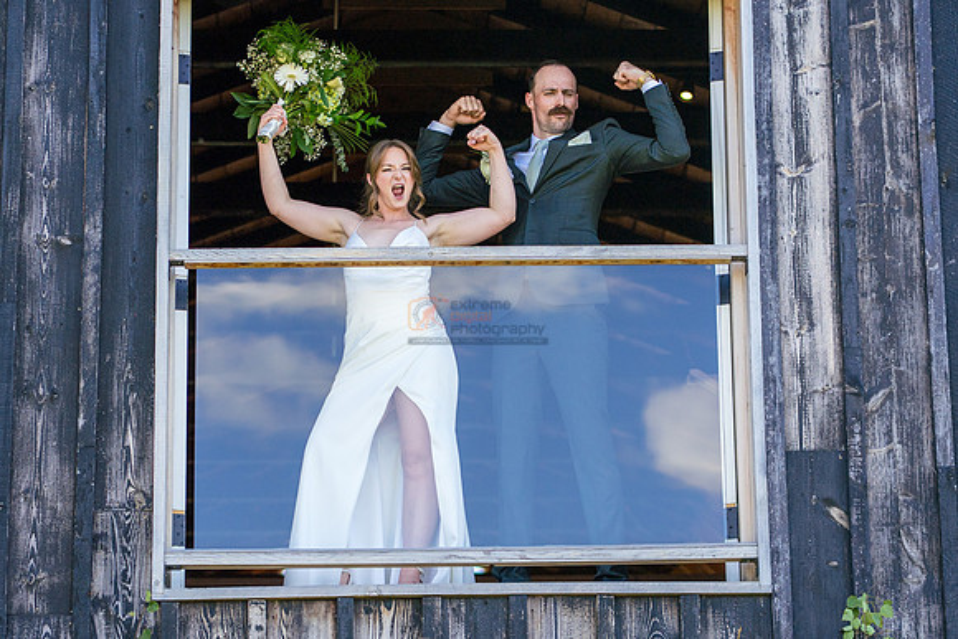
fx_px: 3380
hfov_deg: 16.1
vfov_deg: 10.8
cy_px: 320
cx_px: 479
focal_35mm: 127
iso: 250
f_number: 2.8
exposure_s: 1/3200
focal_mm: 85
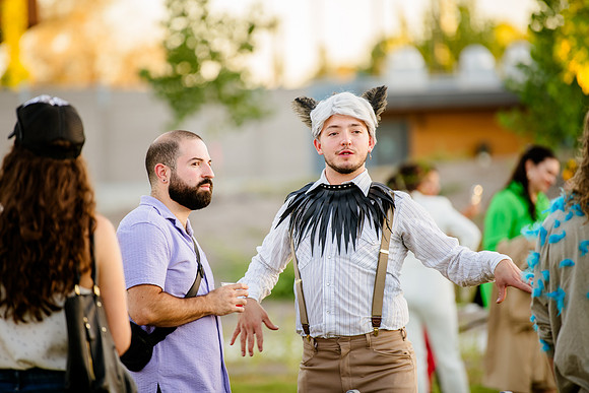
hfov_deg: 9.6
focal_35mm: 215
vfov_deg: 6.4
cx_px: 272
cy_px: 182
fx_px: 3519
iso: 200
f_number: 2.8
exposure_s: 1/200
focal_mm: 200
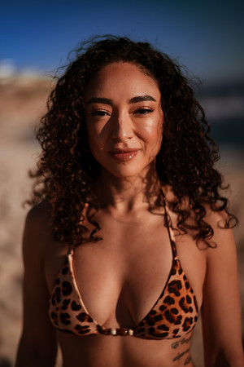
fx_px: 590
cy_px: 184
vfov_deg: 34.5
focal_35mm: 58
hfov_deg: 23.4
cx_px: 122
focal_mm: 58
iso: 50
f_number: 1.6
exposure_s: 1/8000
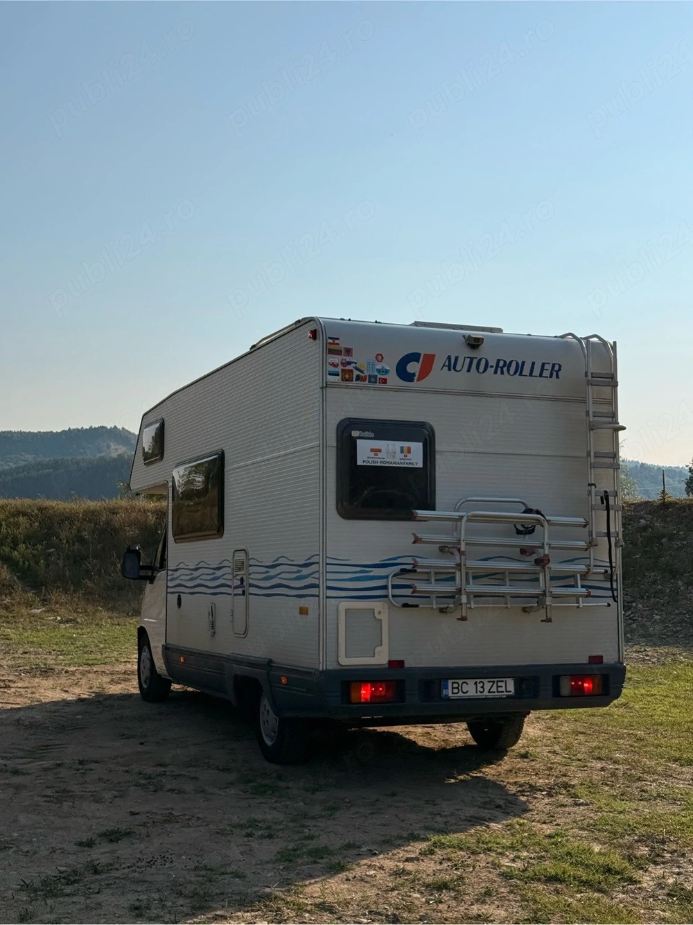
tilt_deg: +3.0
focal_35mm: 48
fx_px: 1282
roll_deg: -0.1
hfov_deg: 30.3
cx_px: 346
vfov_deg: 39.7
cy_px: 462
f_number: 1.78
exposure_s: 1/9901
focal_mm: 6.76
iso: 64
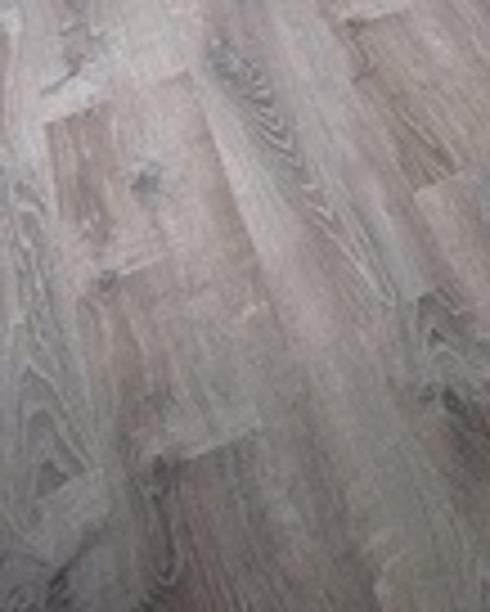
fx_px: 1213
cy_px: -459
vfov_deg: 20.7
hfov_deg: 19.1
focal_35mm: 67
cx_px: 796
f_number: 2.2
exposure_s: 1/60
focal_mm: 1.83
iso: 56
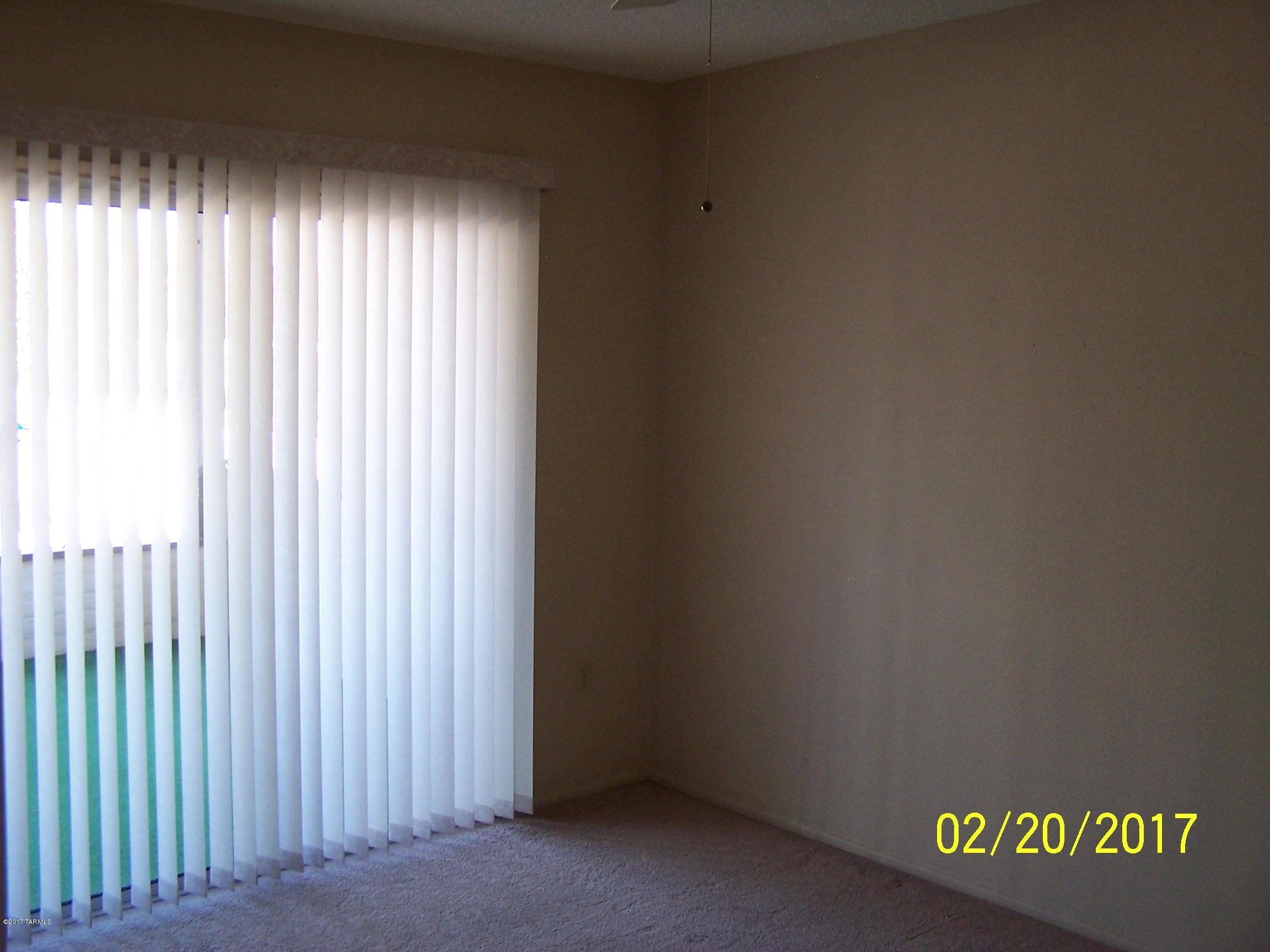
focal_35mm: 38
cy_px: 476
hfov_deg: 49.0
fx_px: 1394
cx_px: 635
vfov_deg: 37.7
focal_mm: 6.3
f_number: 2.8
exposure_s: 1/20
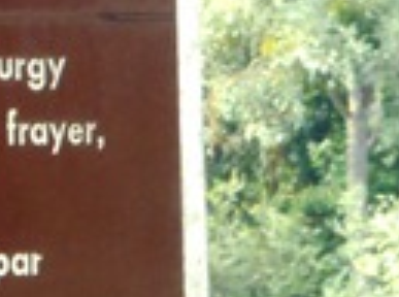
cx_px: -662
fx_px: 5287
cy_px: -161
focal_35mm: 460
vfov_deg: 3.2
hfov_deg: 4.2
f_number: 5.5
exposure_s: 1/60
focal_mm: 13.8
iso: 200
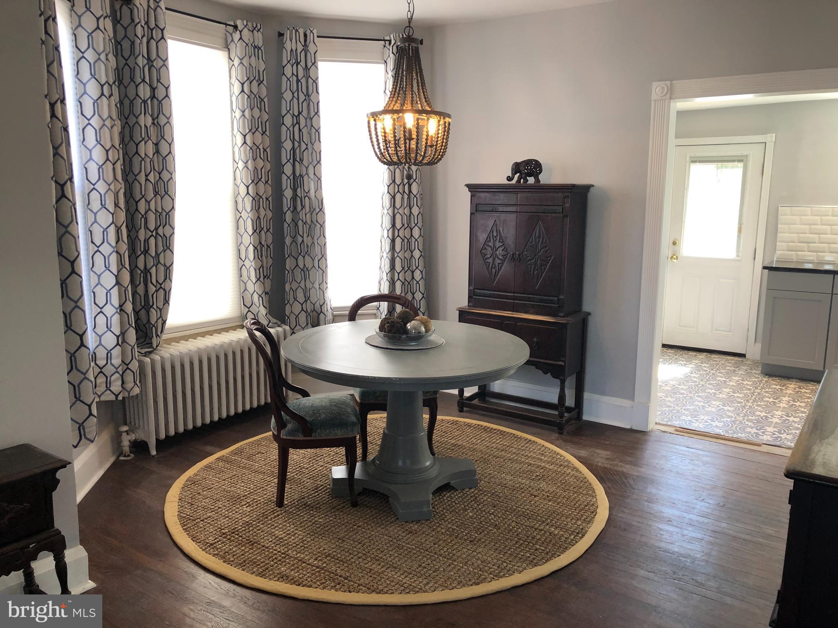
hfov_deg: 63.4
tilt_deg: -9.8
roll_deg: +0.1
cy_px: 314
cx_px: 419
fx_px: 678
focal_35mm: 28
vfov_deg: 49.7
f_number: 1.8
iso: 25
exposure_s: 1/40
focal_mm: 3.99
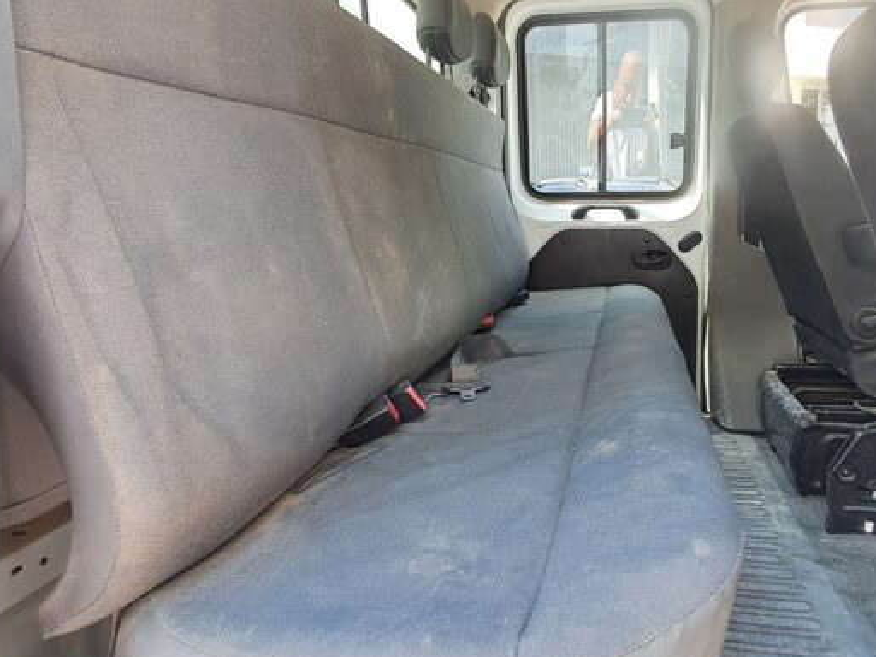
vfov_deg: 56.5
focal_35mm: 24
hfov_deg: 70.7
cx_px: 532
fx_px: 607
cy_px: 272
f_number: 2.2
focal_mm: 1.64
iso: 40
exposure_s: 1/117
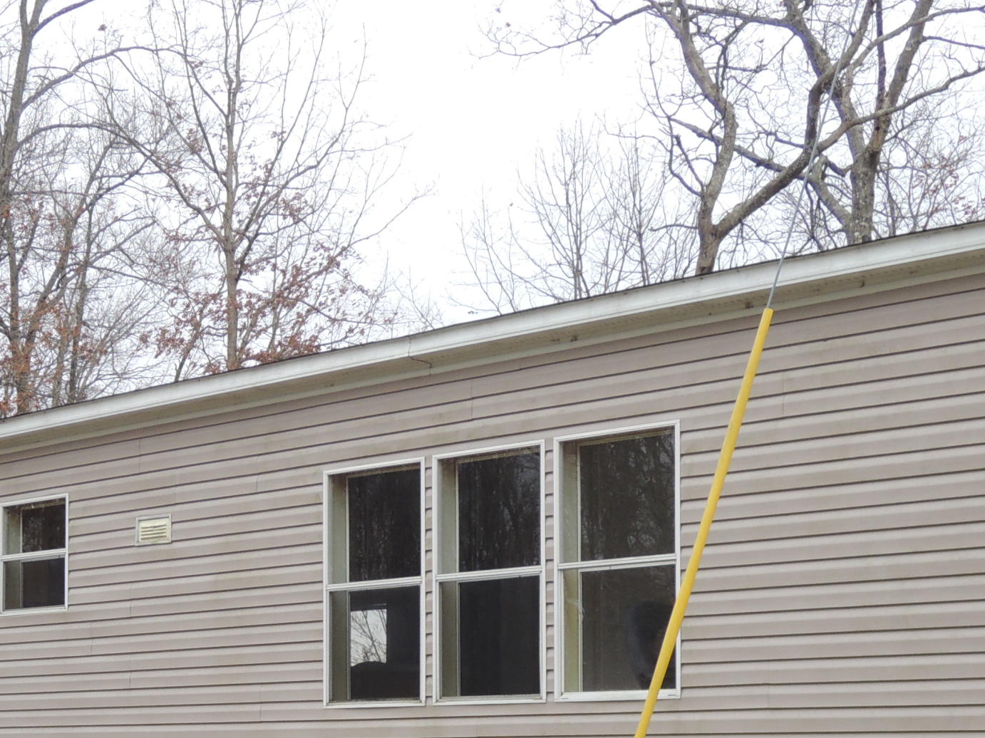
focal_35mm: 76
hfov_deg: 25.2
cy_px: 732
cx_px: 180
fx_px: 2162
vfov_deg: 18.9
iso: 100
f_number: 3.2
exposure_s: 1/400
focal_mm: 6.3
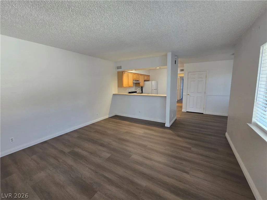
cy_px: 100
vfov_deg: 89.9
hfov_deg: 106.2
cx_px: 134
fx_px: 100
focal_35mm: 13
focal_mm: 2.2
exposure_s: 1/60
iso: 100
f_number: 2.2
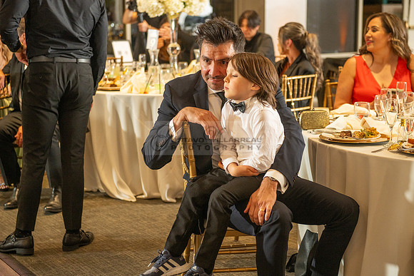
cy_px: 138
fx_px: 805
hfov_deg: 28.8
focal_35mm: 70
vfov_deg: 19.5
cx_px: 207
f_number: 3.5
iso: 800
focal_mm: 70
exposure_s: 1/160
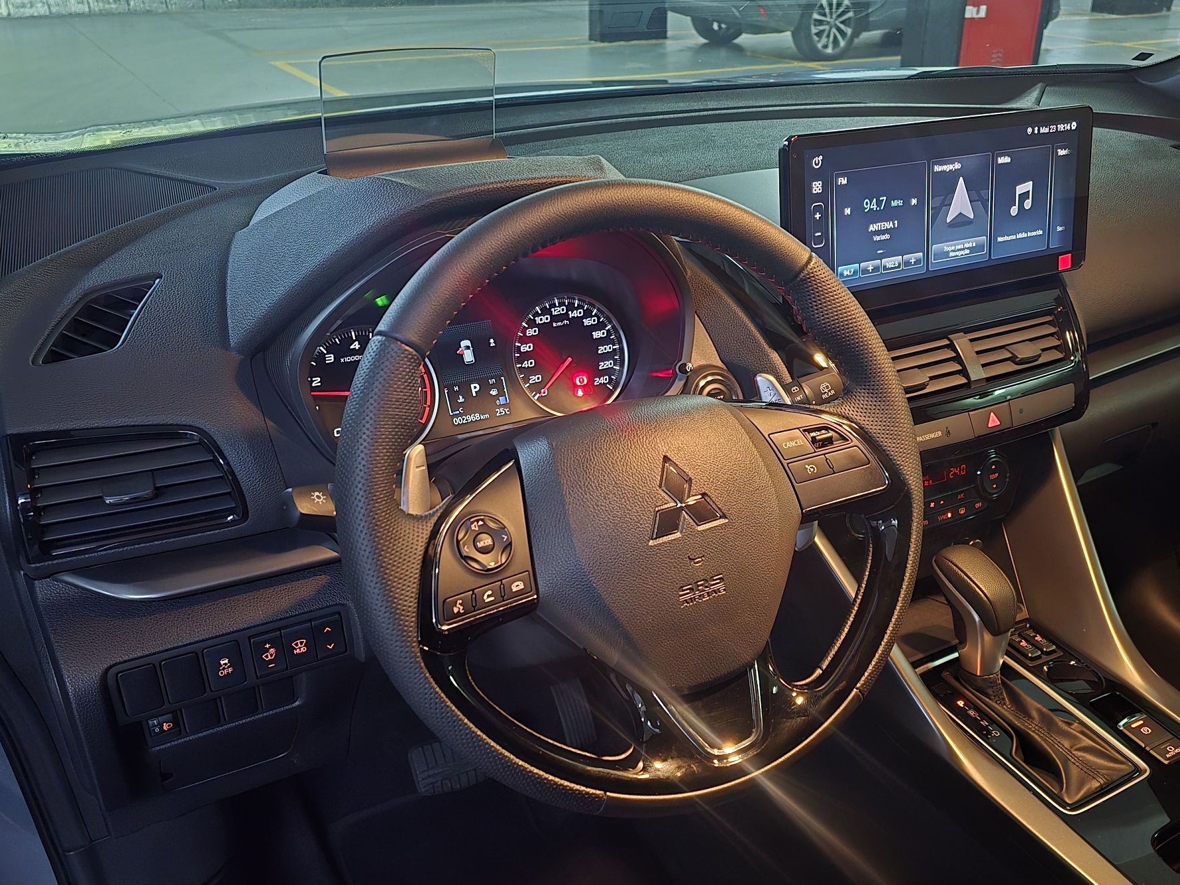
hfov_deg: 58.2
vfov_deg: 45.4
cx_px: 664
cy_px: 479
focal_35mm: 31
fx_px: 1057
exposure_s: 1/30
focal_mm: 6.3
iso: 2500
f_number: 1.7
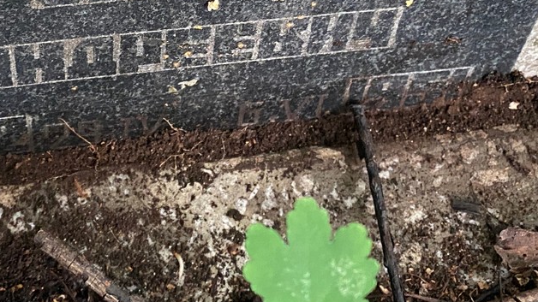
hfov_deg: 32.1
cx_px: 174
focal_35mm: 65
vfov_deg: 17.8
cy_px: -40
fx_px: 927
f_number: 1.8
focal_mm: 4.25
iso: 320
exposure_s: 1/60
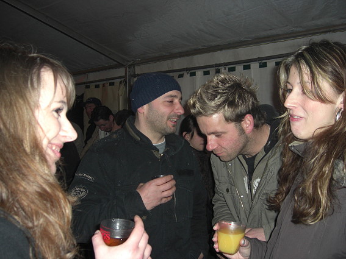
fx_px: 380
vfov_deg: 37.7
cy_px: 130
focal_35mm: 38
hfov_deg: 49.0
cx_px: 173
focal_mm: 7.9
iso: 200
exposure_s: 1/60
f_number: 2.8
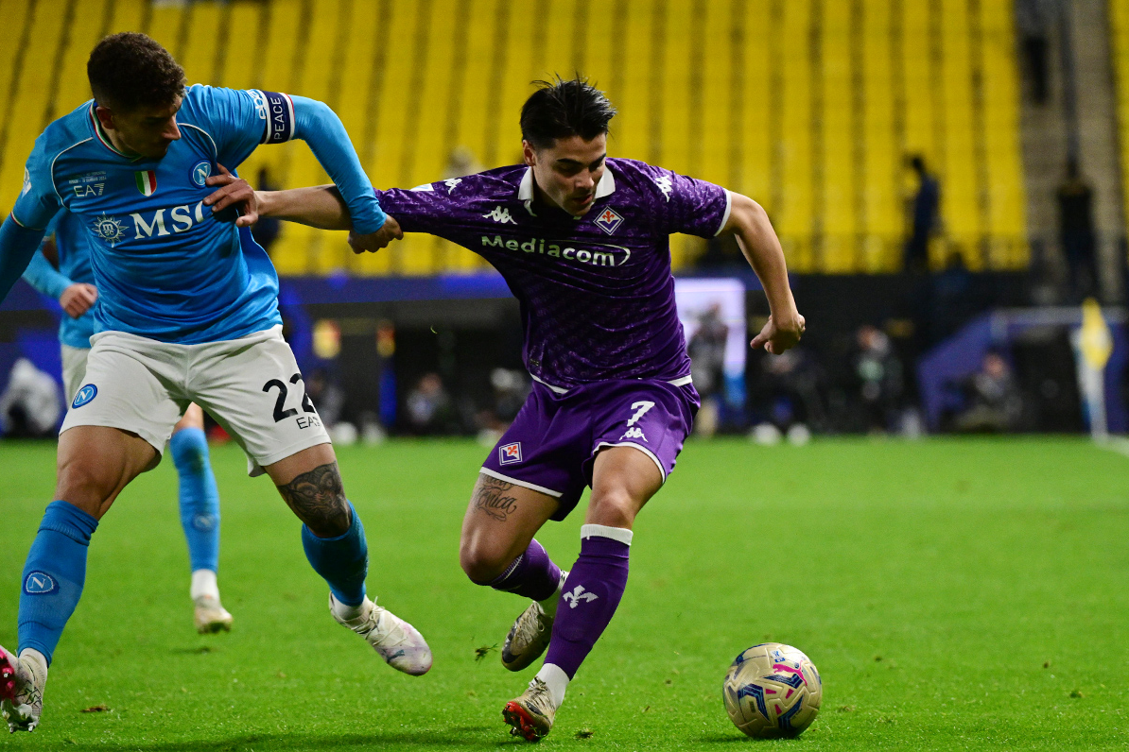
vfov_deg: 6.5
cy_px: 376
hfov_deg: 9.8
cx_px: 564
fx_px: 6617
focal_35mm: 211
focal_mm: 210
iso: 5000
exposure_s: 1/1600
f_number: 4
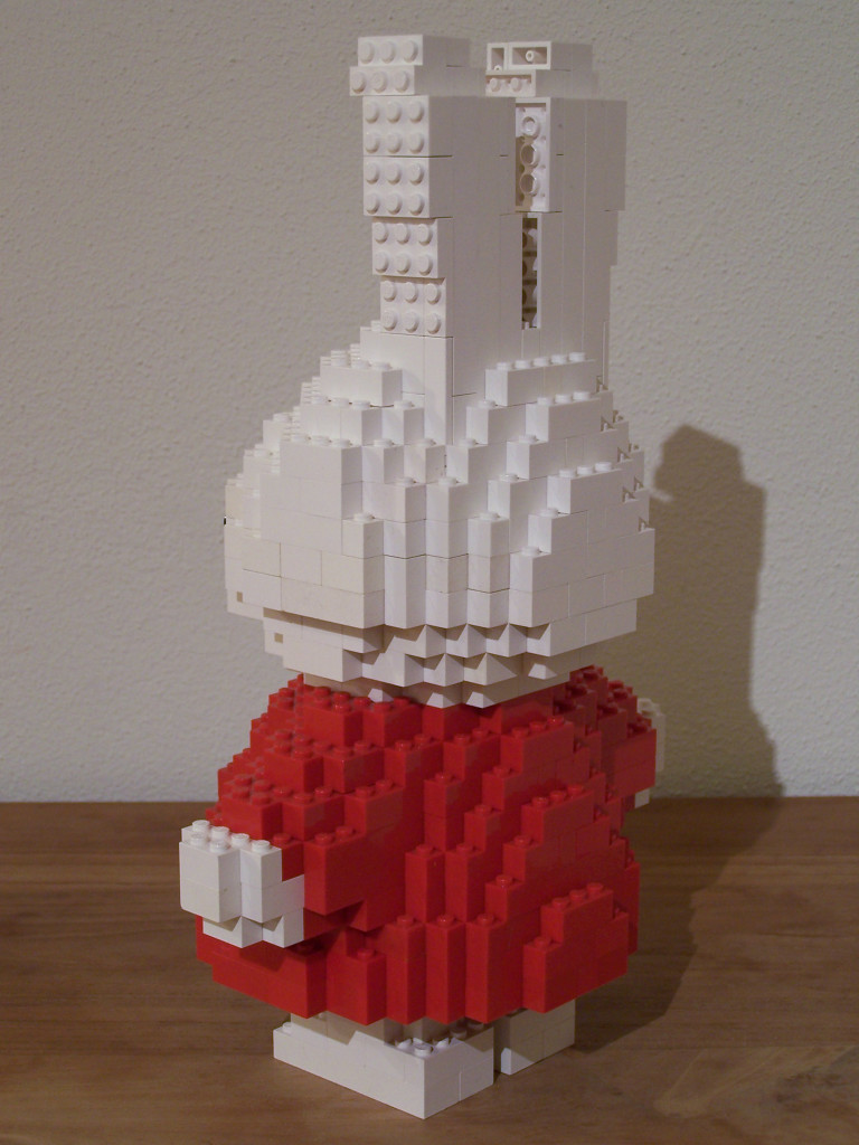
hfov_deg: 22.9
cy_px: 572
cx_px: 430
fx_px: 2118
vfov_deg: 30.3
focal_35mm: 64
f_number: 3.2
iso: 80
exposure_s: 1/3
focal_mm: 10.7
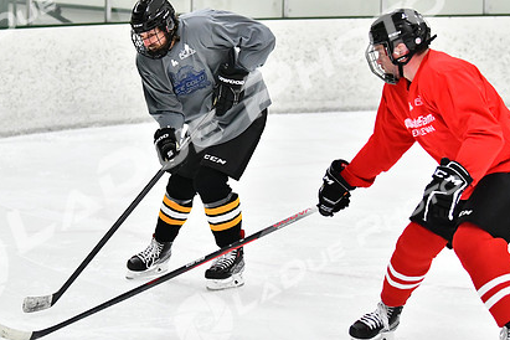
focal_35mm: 216
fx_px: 3060
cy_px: 140
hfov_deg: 9.5
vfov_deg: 6.4
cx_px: 172
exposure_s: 1/1250
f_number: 2.8
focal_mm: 102
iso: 5000
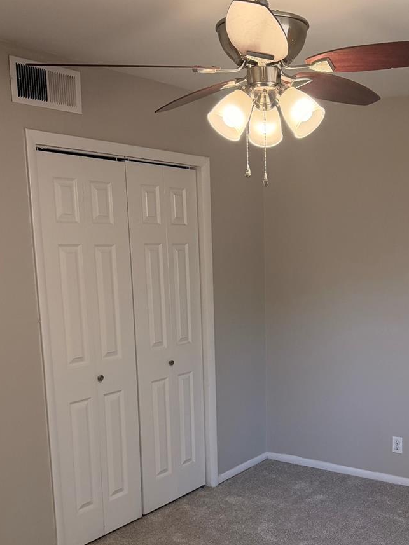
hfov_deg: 33.1
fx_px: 677
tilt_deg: -12.5
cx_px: 291
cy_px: 385
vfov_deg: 42.9
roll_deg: +0.0
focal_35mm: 43
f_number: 1.78
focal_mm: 6.76
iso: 200
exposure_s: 1/141
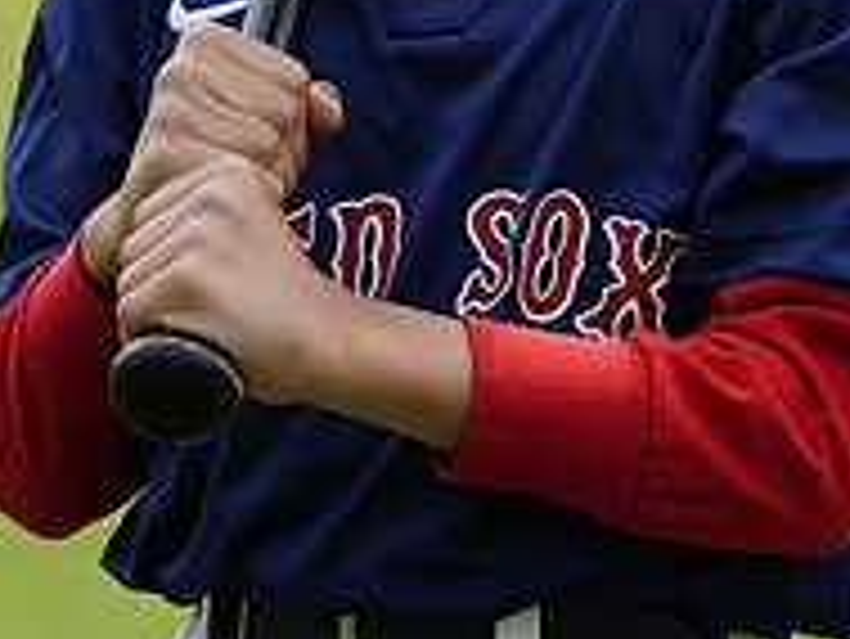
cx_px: 501
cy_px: -270
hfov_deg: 3.4
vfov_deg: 2.5
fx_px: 14521
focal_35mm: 591
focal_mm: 200
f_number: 6.3
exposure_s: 1/250
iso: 100
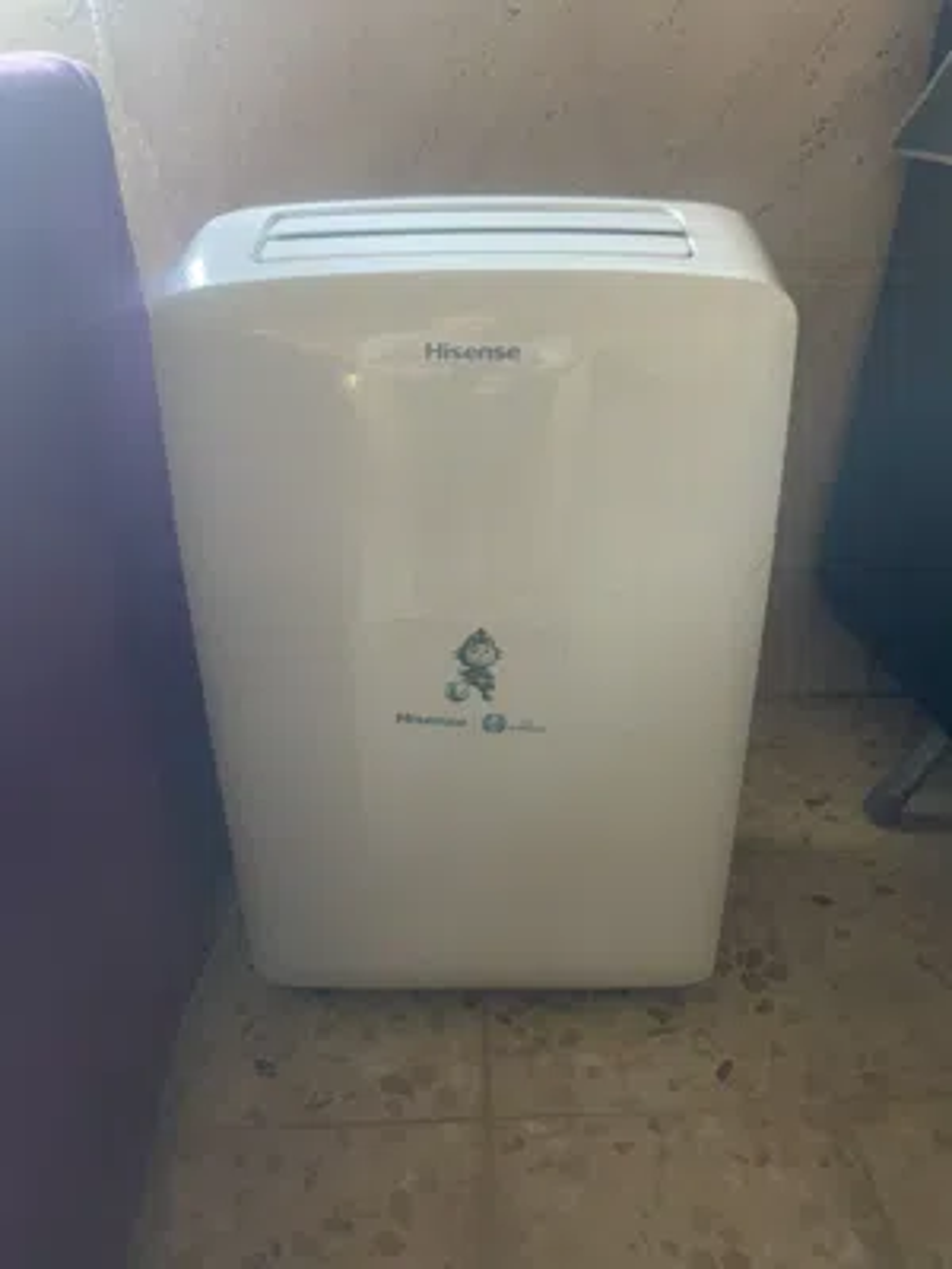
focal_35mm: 26
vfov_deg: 67.3
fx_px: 953
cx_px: 476
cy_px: 634
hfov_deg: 53.1
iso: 500
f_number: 1.6
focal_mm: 4.2
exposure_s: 1/41
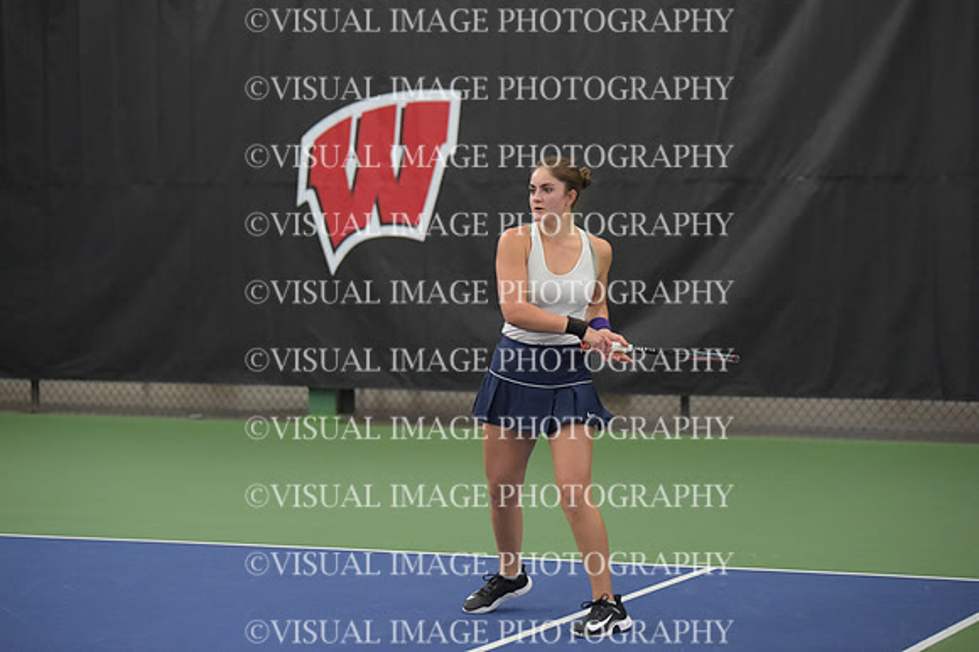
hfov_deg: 18.6
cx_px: 490
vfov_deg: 12.4
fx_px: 2990
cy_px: 326
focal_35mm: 110
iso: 12800
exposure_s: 1/1250
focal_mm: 110
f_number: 2.8
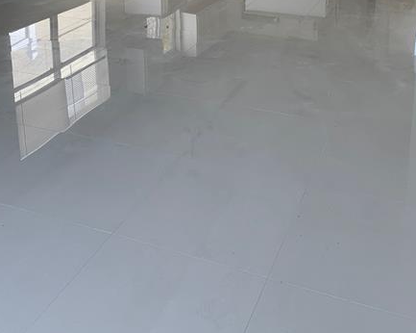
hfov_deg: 41.2
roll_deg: -0.8
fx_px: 554
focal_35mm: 45
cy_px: -12
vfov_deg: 30.7
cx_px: 219
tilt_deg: -12.3
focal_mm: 4.25
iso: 25
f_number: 1.8
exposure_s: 1/143
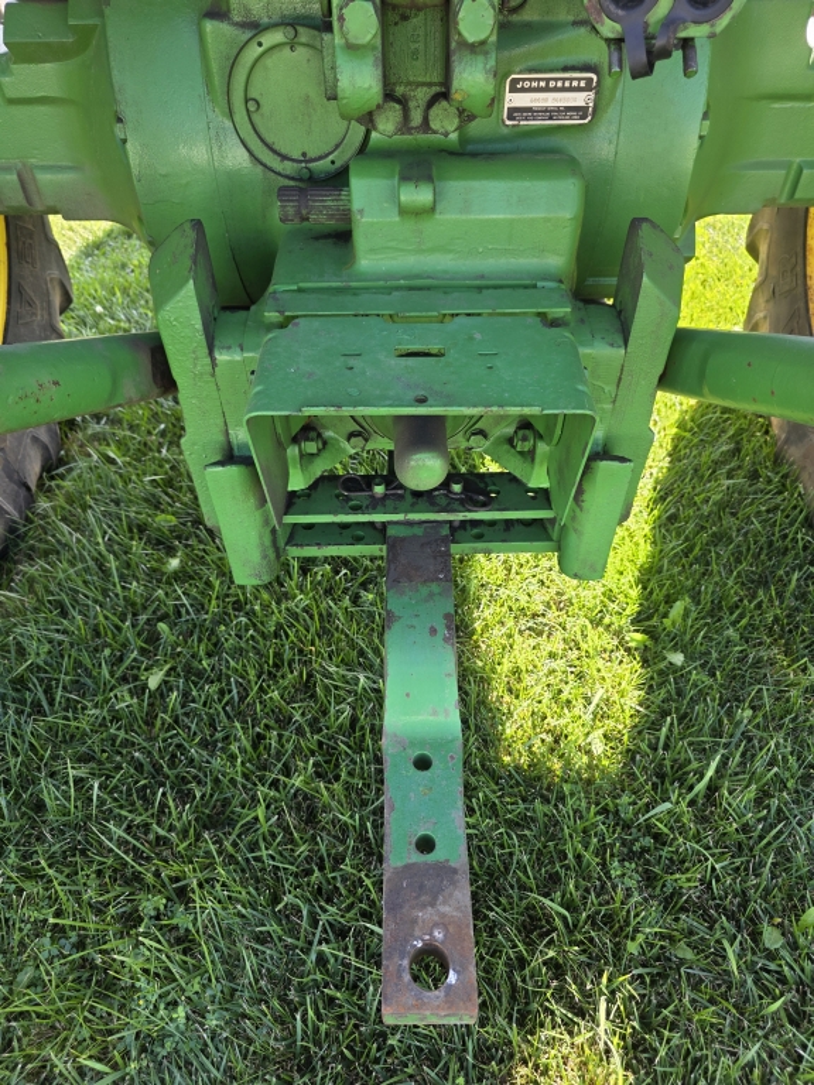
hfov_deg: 58.9
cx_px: 407
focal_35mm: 23
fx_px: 721
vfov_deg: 73.9
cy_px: 542
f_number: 1.7
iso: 50
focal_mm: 6.3
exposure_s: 1/180
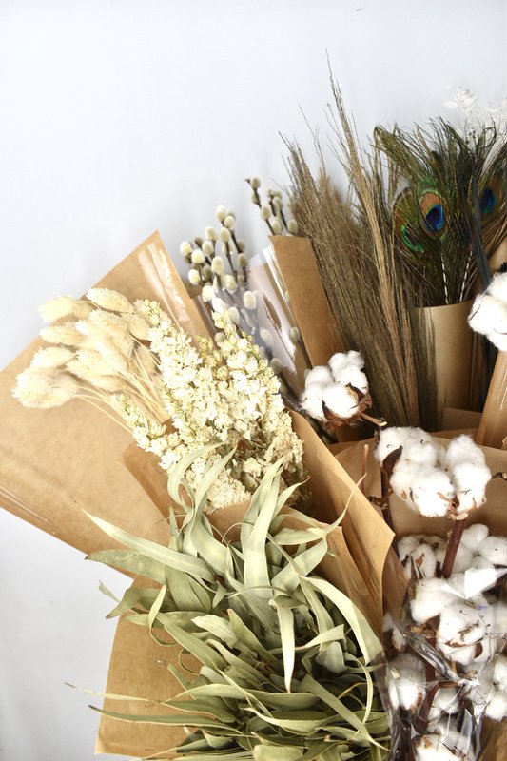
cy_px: 380
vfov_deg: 61.9
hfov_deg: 43.6
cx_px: 254
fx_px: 634
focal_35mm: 30
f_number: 4.5
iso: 100
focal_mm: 20
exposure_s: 1/80
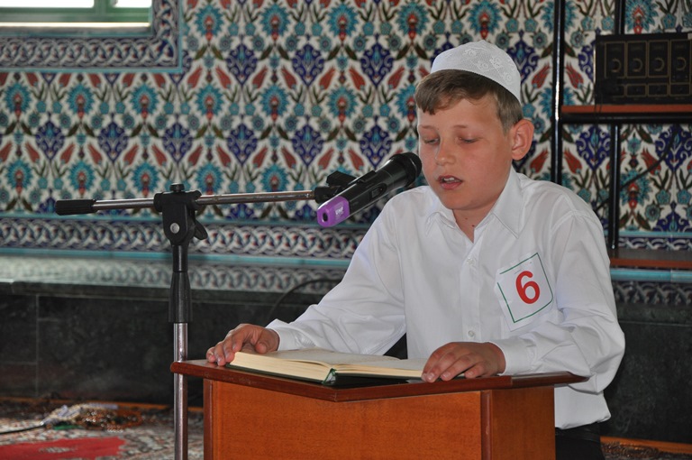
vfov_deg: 8.7
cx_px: 346
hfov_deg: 13.1
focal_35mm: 158
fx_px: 3024
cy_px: 230
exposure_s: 1/60
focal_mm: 105
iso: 800
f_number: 5.6
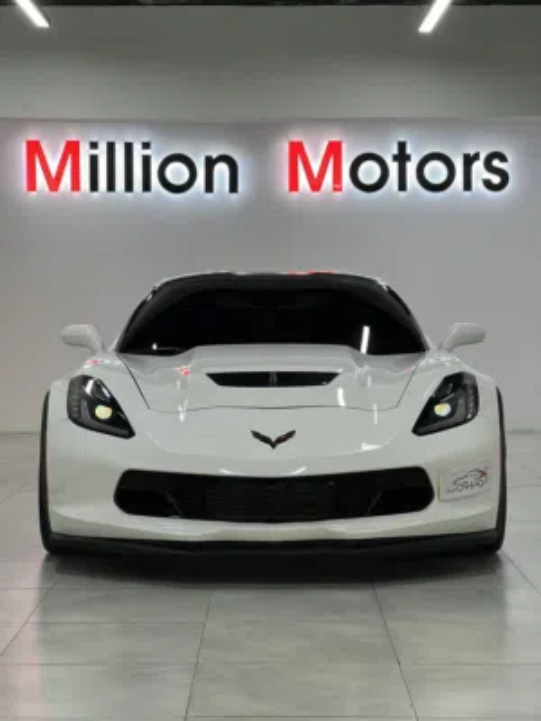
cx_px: 270
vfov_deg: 25.3
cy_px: 360
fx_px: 1605
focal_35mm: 77
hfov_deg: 19.1
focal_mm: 9
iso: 250
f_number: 2.8
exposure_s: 1/58
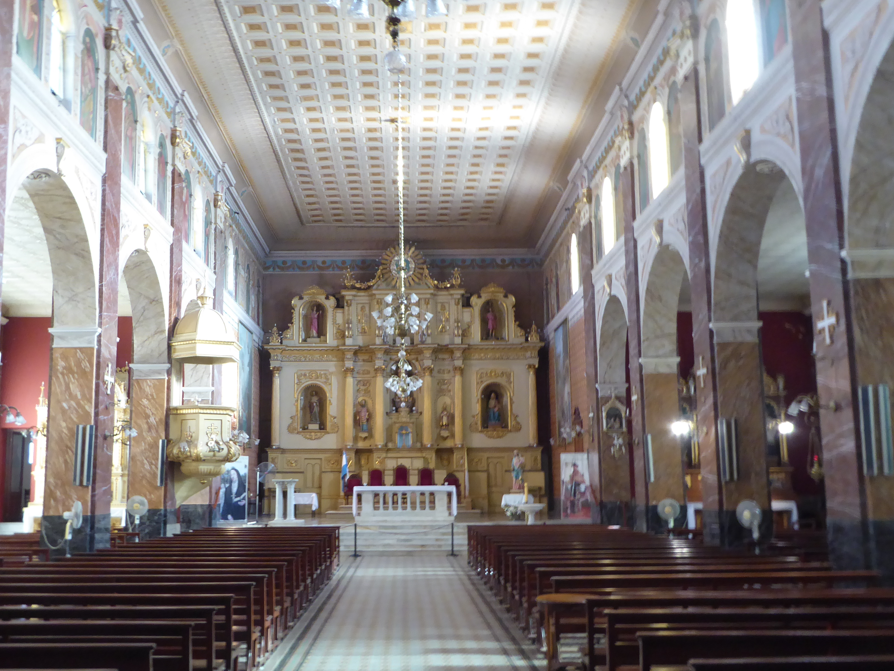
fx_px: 1007
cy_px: 352
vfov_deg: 36.8
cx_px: 377
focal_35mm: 39
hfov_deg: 47.7
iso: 400
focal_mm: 5.4
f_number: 3.5
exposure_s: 1/8
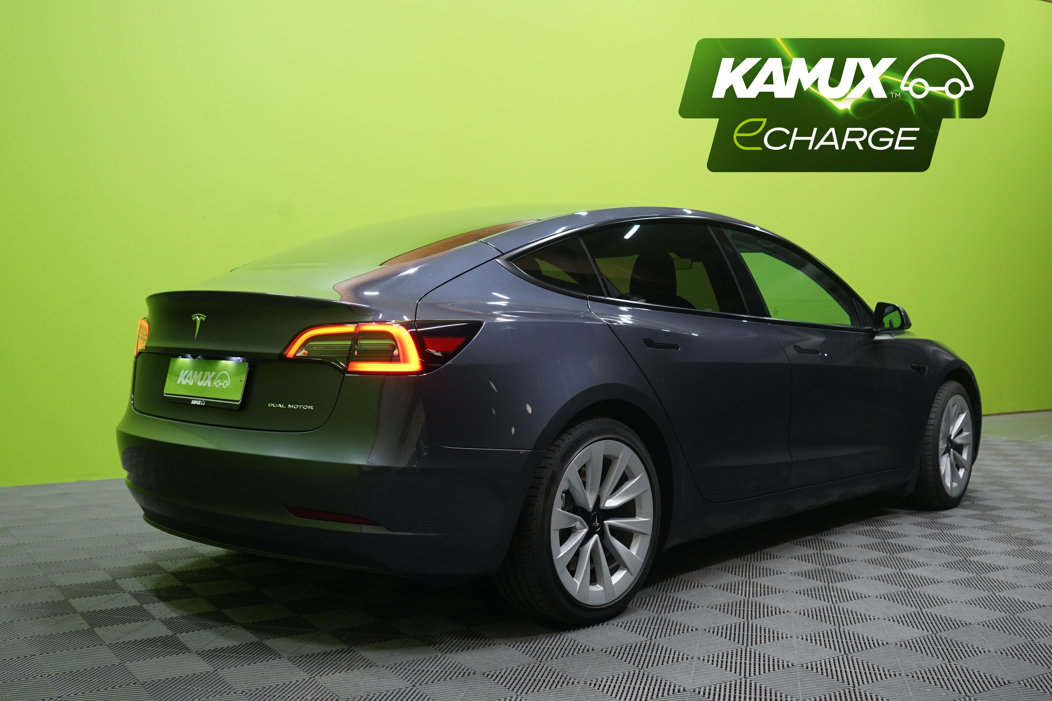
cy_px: 350
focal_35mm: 36
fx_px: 1052
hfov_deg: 53.1
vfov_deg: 36.9
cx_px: 526
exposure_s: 1/25
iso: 800
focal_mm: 36
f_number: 5
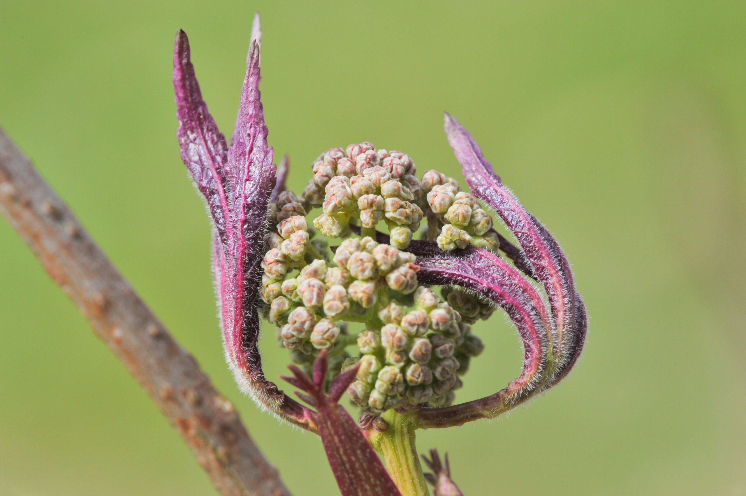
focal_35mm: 200
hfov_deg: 10.3
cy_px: 248
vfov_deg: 6.9
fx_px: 4141
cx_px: 373
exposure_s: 1/320
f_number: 22
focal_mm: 200
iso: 800
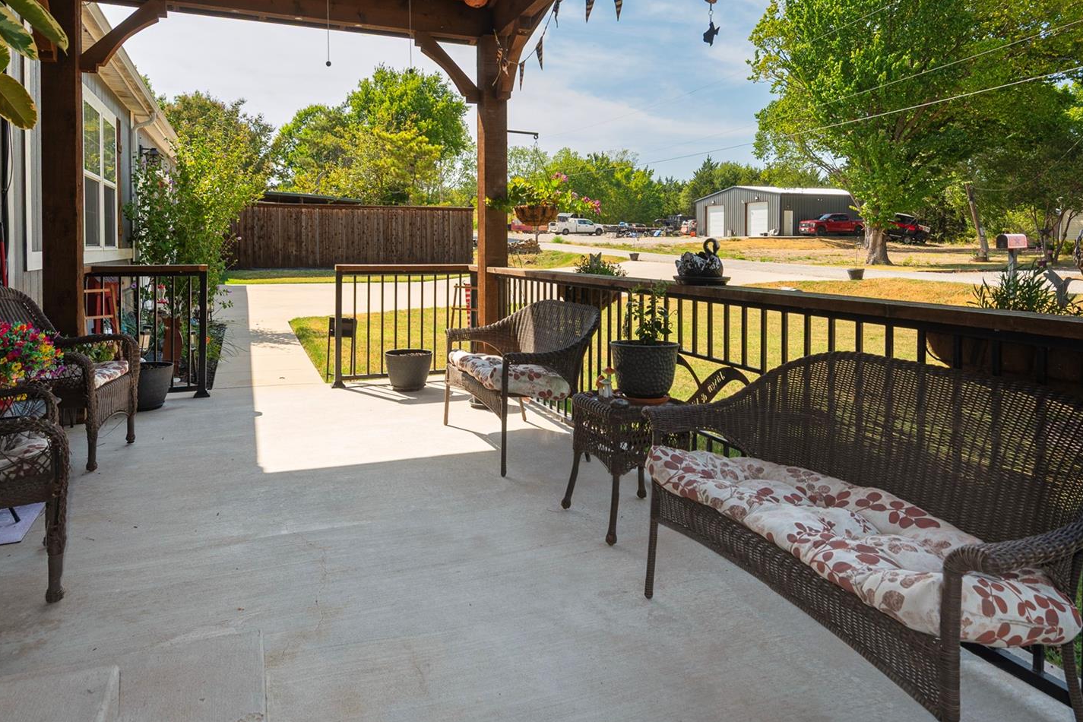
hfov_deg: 76.1
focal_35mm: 23
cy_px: 251
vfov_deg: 54.2
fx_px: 692
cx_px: 526
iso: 100
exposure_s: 1/200
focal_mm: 16
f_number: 7.1
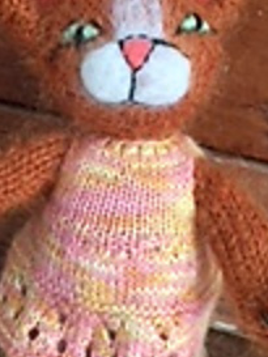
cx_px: 126
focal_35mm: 68
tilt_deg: -25.5
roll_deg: -5.8
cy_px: 167
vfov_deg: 28.5
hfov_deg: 21.6
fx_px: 701
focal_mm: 4.15
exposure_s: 1/30
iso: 125
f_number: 2.2
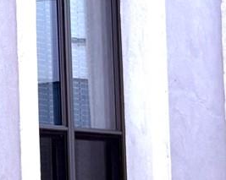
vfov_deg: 7.9
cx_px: -383
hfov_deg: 8.7
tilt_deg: +4.1
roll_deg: +0.8
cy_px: 128
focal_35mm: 195
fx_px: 1303
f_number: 1.6
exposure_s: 1/591
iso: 64
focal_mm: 5.96
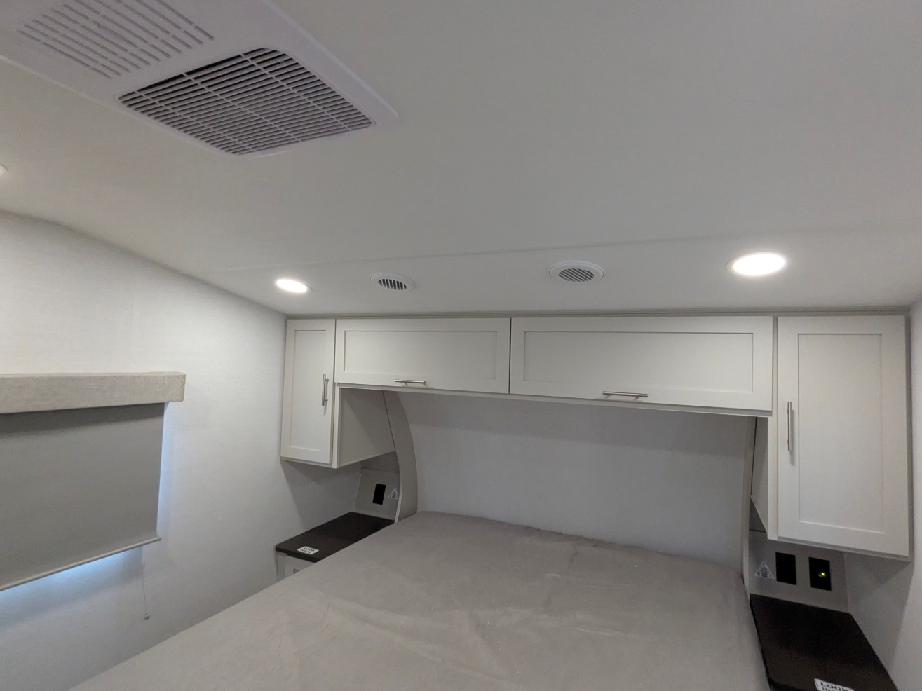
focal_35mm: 17
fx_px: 453
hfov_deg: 91.0
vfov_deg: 74.7
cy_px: 334
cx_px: 483
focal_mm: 2.35
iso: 694
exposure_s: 1/61
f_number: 2.2
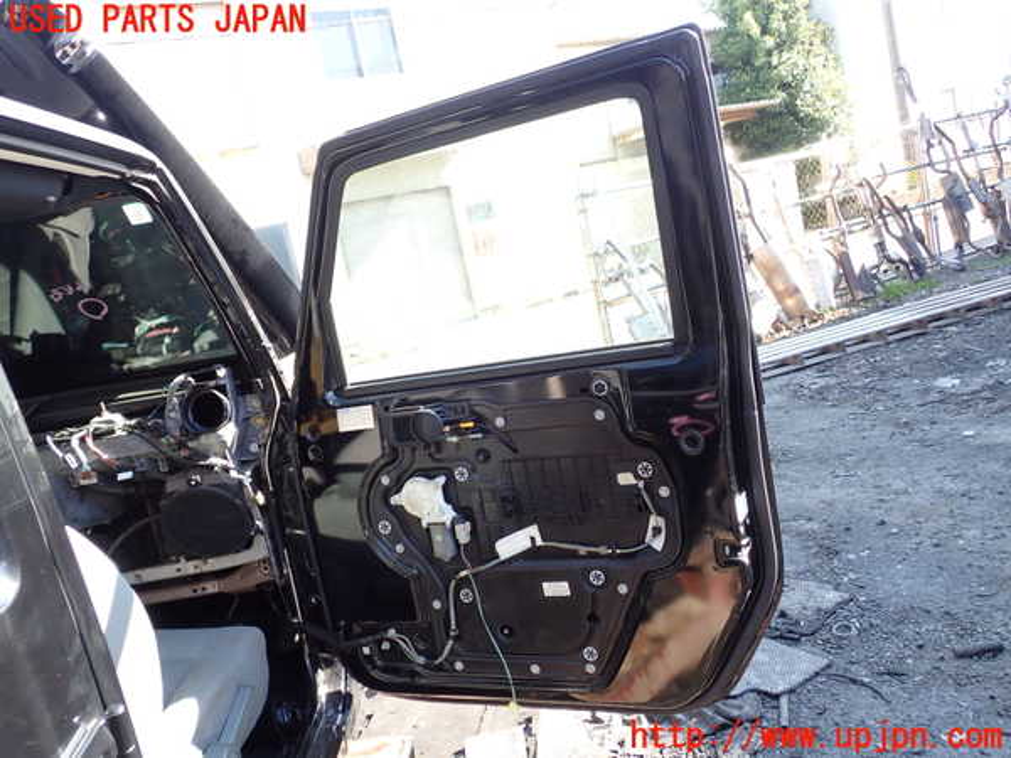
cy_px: 379
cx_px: 506
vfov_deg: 46.8
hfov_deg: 60.0
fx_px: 876
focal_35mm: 30
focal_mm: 5.4
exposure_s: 1/60
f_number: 3.2
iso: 100
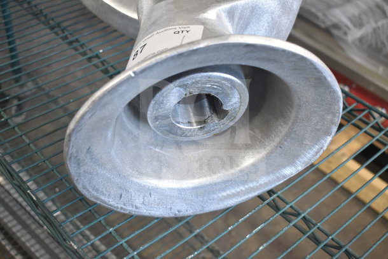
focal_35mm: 46
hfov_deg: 42.3
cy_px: 130
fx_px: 501
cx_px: 194
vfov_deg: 29.0
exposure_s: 1/50
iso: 1250
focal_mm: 31
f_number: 4.2
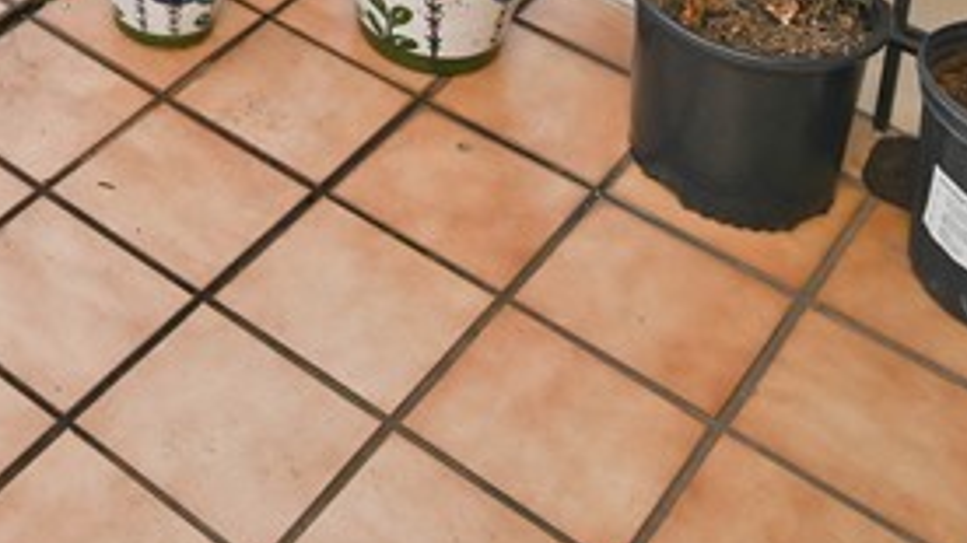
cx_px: -130
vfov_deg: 14.1
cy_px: -662
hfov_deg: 28.6
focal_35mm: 66
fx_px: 1692
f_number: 7.1
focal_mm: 16
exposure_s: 1/200
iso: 100
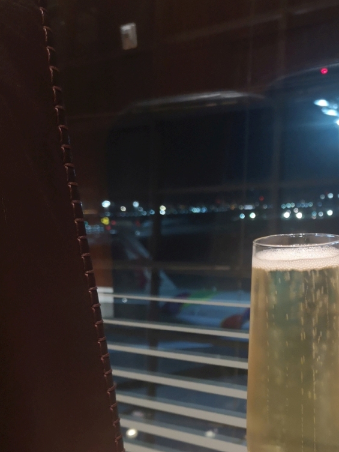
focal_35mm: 43
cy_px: 330
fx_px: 561
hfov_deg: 32.8
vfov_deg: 42.7
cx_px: 261
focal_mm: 3.95
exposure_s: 1/30
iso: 320
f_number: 1.8
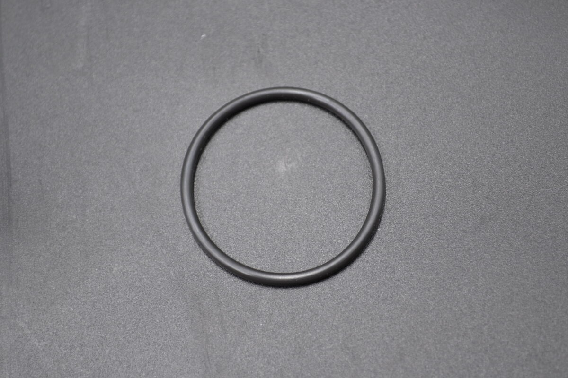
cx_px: 284
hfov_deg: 27.0
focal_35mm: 75
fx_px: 1183
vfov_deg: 18.2
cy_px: 189
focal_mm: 50
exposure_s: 1/25
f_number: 5.6
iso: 400
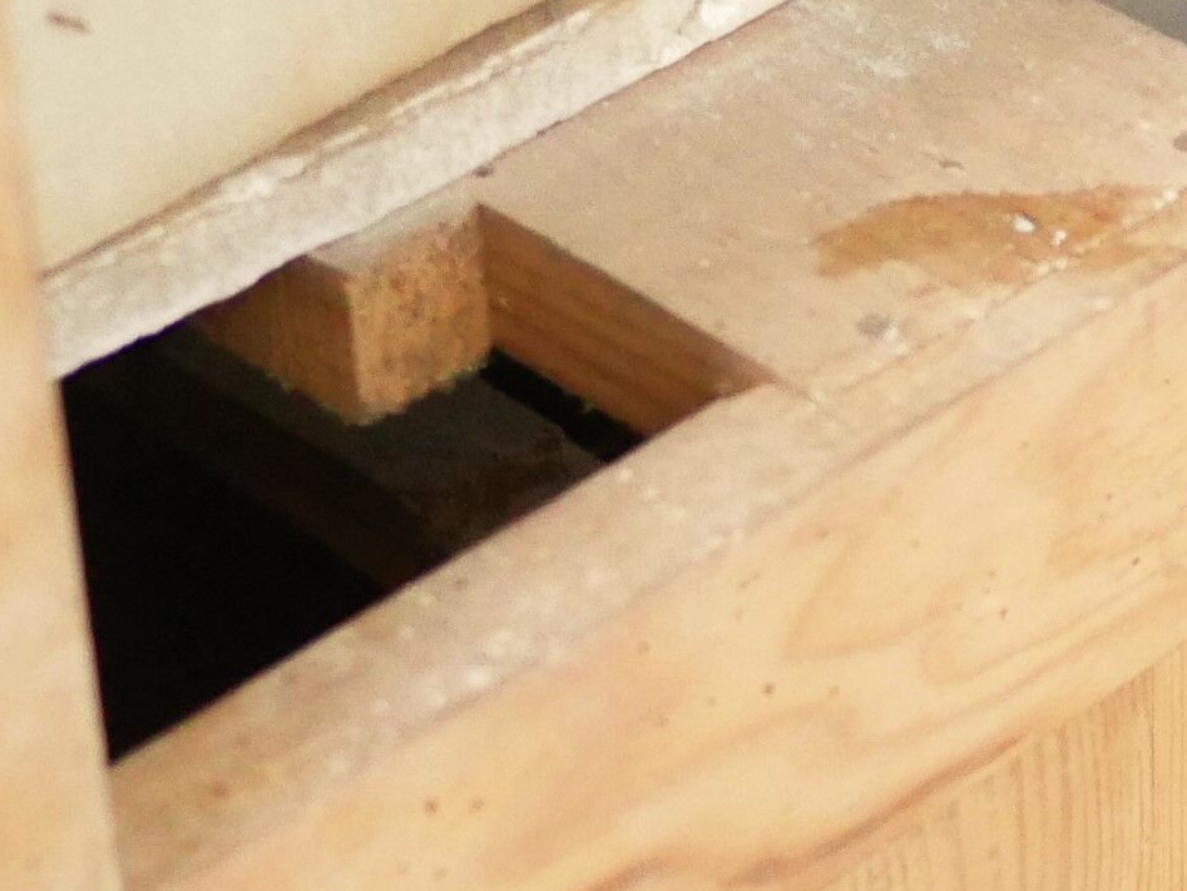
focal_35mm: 194
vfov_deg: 7.6
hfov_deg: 9.9
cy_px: 138
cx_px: 1639
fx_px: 6655
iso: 2000
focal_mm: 20
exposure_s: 1/60
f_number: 1.7
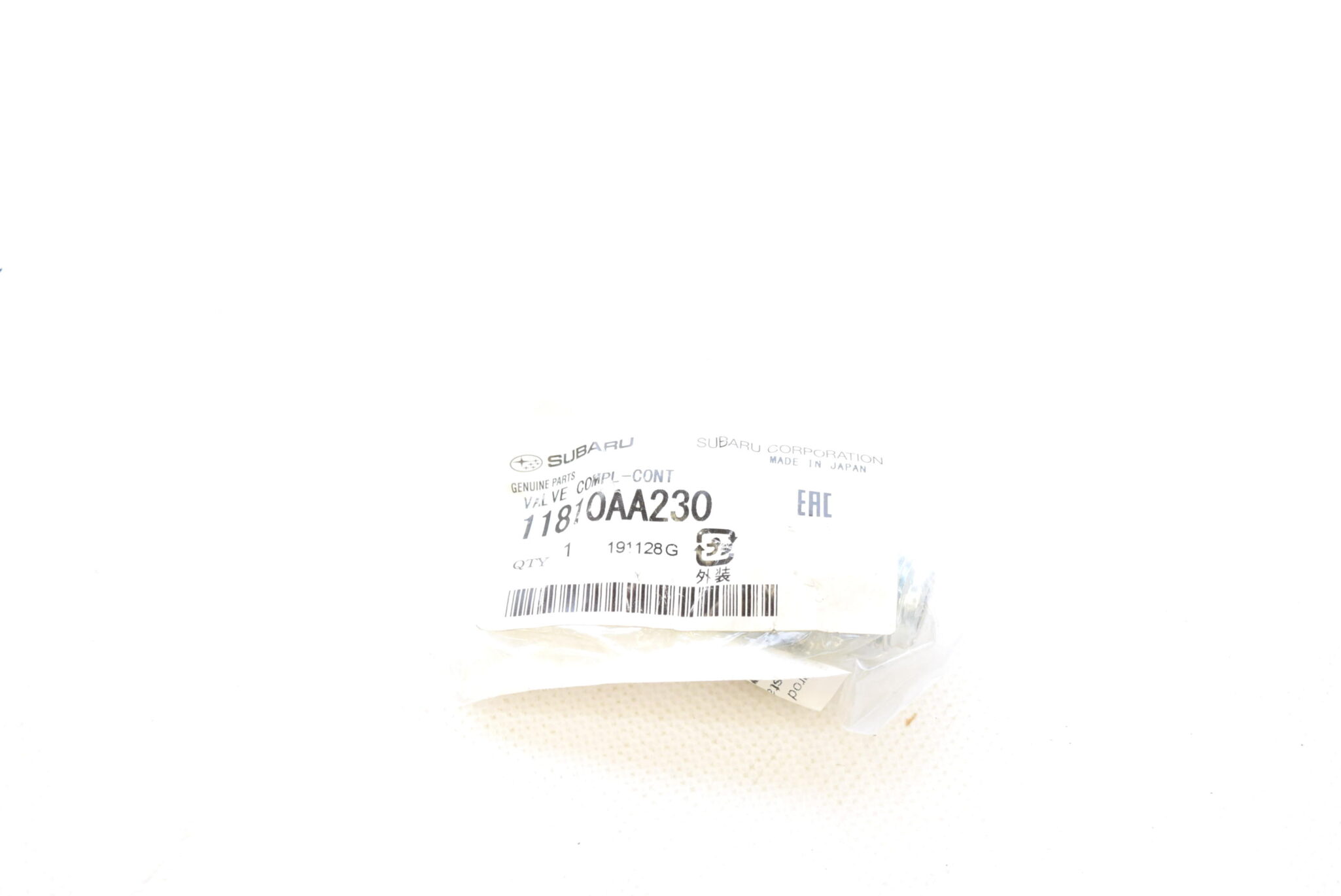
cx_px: 670
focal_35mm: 60
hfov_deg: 33.4
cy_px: 448
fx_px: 2237
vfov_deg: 22.7
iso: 400
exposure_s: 1/125
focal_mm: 40
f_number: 6.3
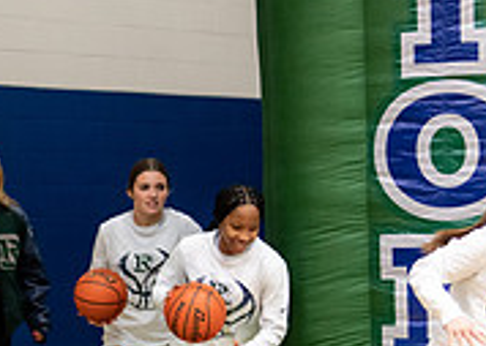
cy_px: 422
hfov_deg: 11.6
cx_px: -57
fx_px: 2359
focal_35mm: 171
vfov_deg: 8.3
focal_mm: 50
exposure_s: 1/1000
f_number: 1.2
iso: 1250
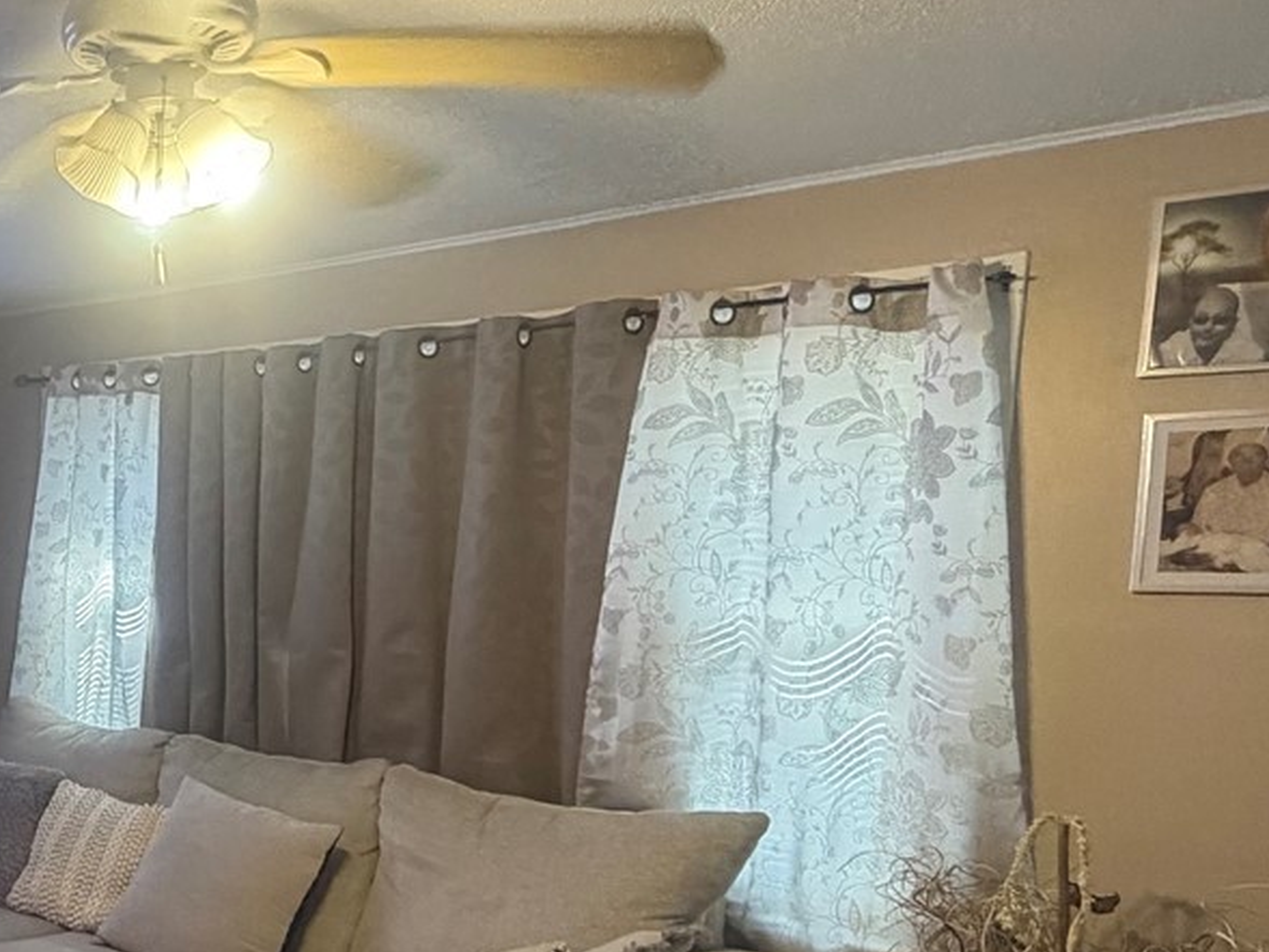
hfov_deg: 41.7
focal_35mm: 38
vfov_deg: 37.1
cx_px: -34
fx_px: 1393
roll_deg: -1.1
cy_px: 668
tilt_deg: -5.5
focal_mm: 2.22
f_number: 2.2
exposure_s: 1/60
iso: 500
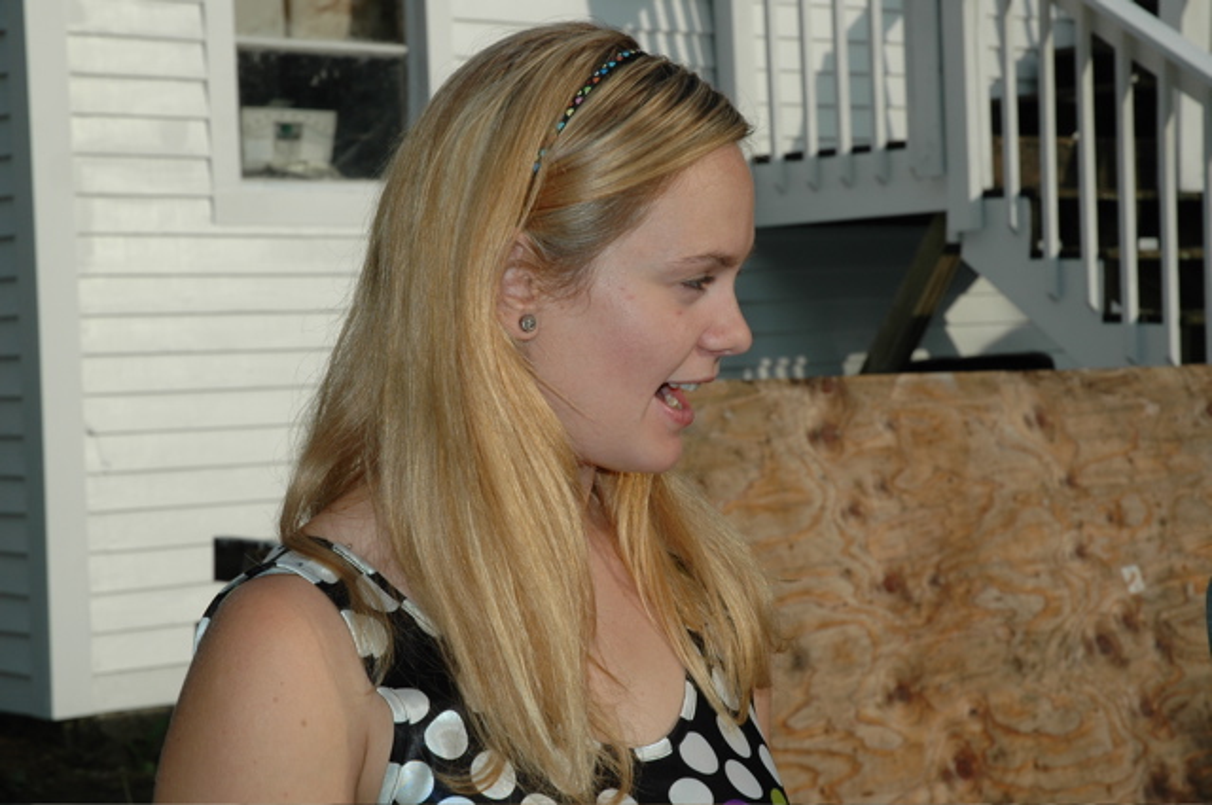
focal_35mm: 82
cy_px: 402
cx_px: 606
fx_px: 2774
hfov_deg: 24.6
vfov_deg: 16.5
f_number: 10
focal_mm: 55
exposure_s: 1/500
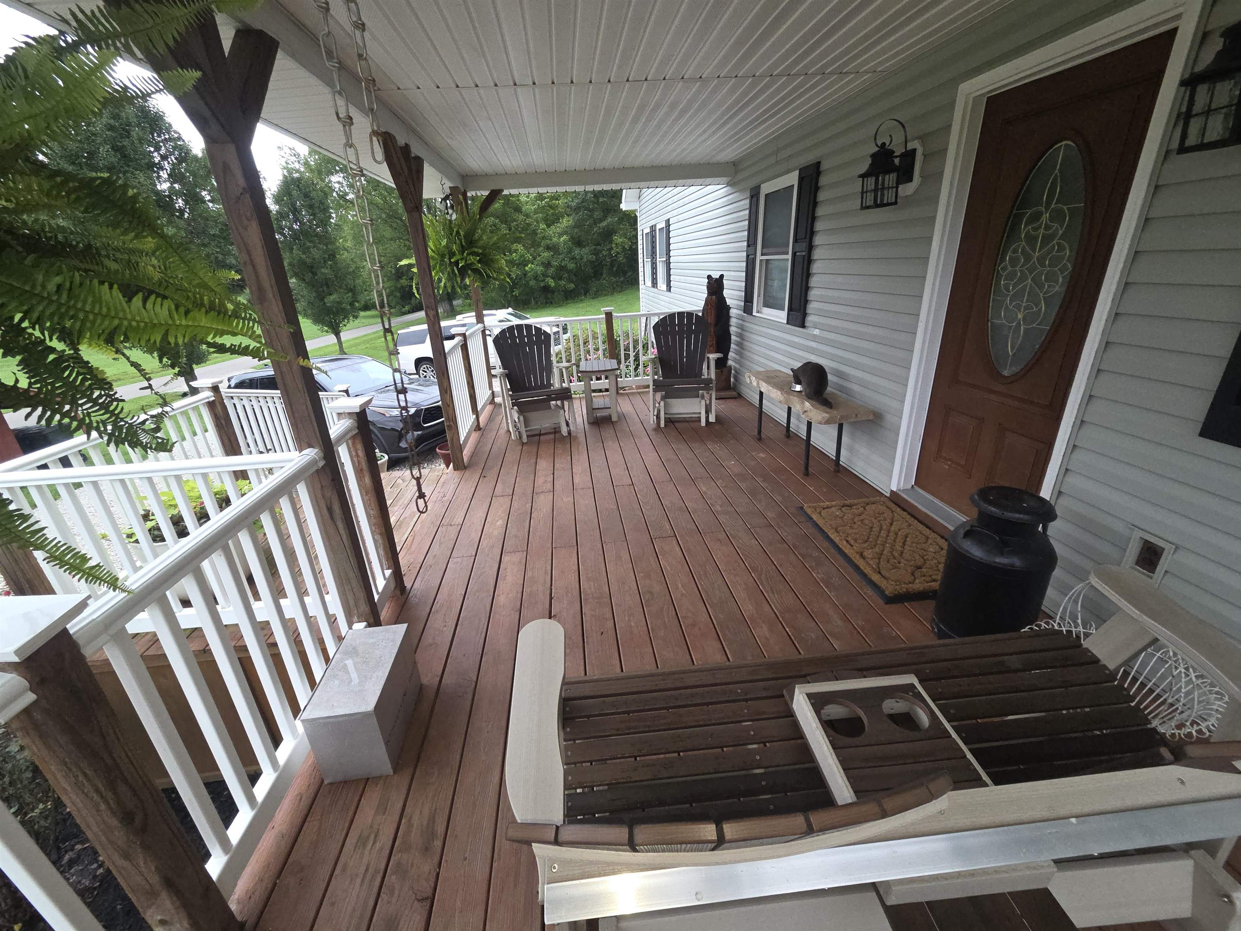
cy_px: 466
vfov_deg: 89.9
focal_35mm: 13
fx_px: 466
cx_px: 620
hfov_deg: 106.2
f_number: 2.2
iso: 160
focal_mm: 2.2
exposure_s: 1/60
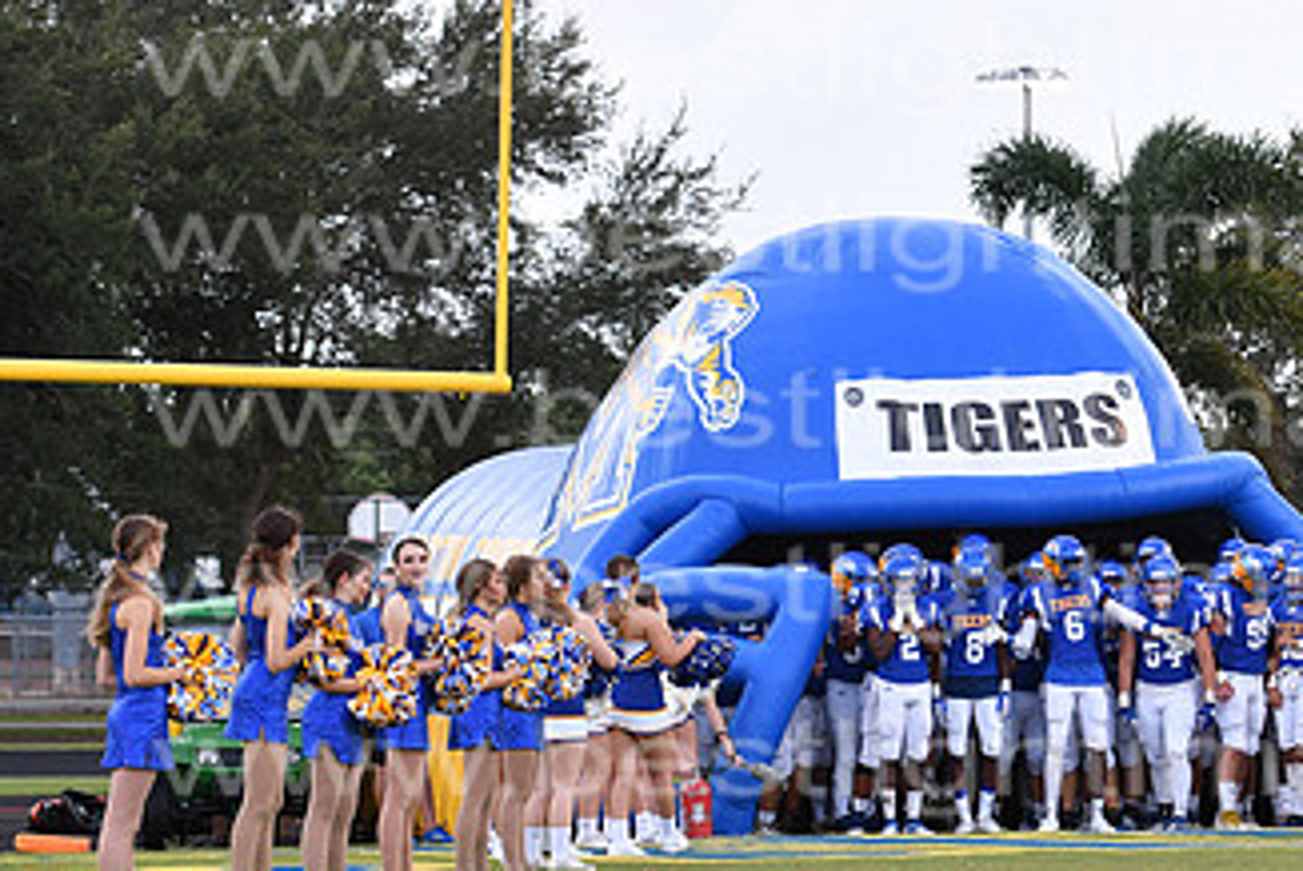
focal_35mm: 200
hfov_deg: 10.3
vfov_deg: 6.9
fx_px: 7241
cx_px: 1059
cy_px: 505
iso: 400
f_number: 3.2
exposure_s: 1/500
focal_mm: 75
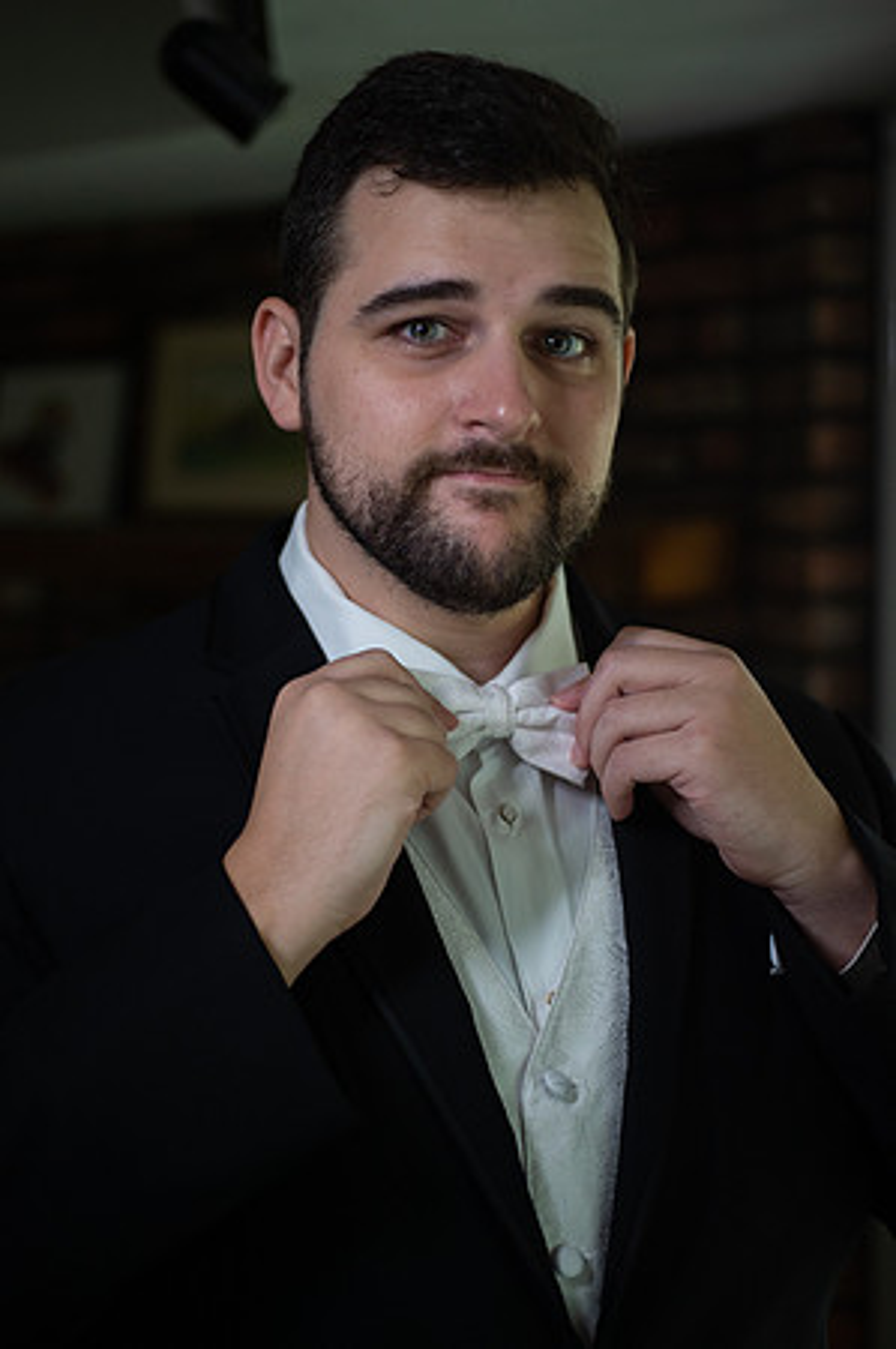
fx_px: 2245
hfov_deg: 22.6
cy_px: 674
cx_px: 448
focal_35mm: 60
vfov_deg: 33.4
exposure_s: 1/250
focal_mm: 60
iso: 1000
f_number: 3.2
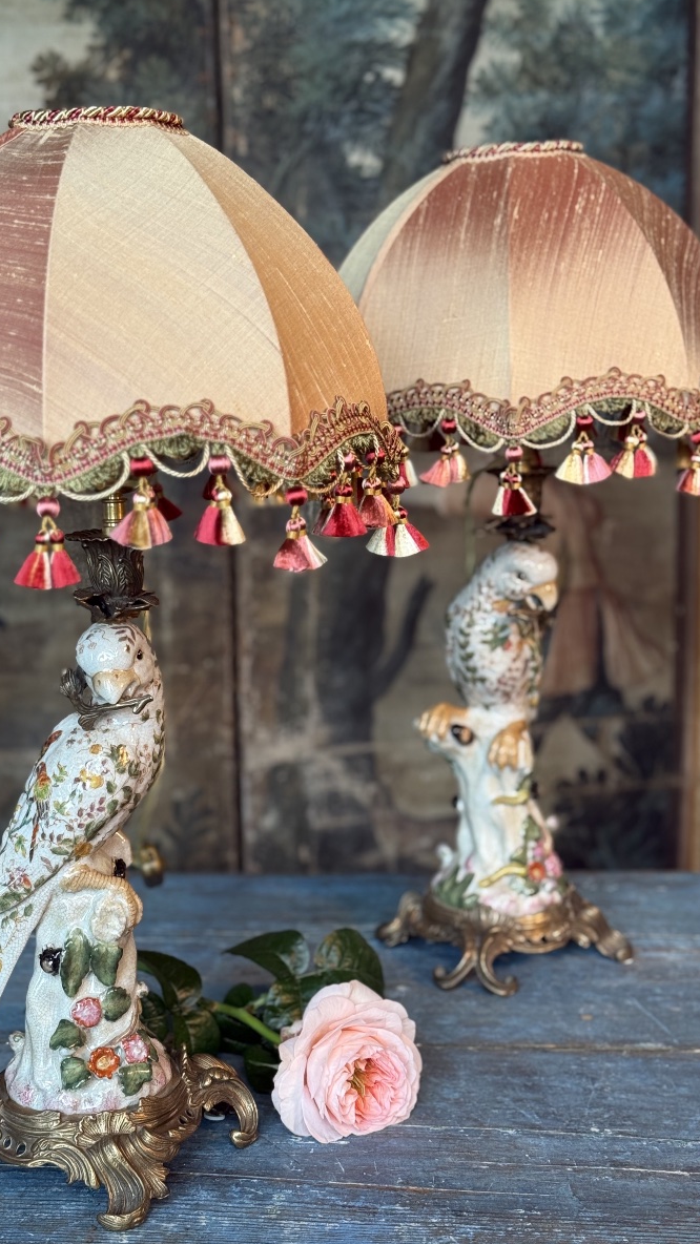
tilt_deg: -8.9
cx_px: 280
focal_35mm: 53
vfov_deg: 39.2
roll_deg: +1.6
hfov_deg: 22.6
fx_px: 1749
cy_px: 619
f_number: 1.78
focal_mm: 6.76
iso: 80
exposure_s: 1/50
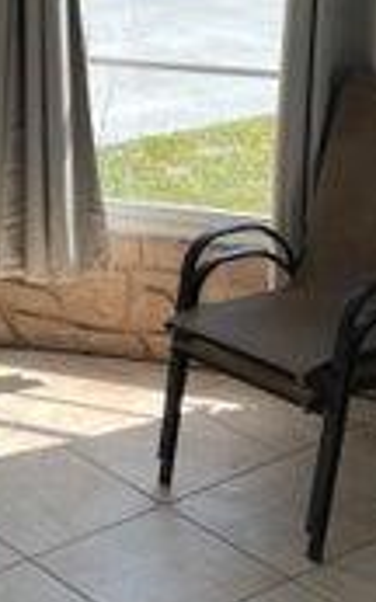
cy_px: 188
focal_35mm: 102
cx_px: -45
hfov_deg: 12.6
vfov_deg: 20.3
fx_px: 1674
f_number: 1.6
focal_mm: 4.2
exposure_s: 1/596
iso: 32
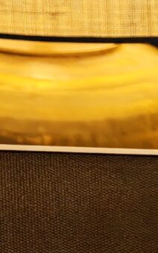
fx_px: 3974
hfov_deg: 2.2
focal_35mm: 577
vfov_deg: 3.6
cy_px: 708
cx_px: -417
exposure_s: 1/100
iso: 1250
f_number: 2.6
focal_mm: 15.38
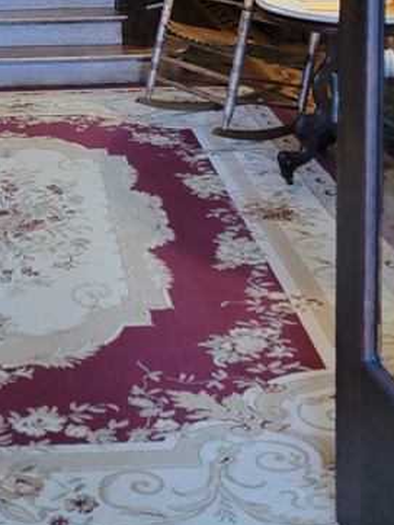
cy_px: -71
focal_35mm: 68
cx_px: 35
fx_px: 1031
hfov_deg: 21.1
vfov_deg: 26.1
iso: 400
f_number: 1.8
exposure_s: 1/40
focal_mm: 6.7
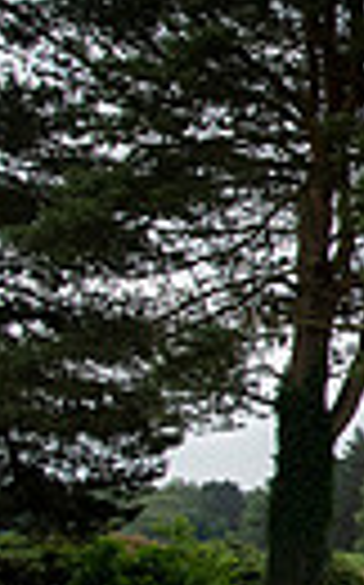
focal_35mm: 73
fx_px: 1161
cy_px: 421
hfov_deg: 11.4
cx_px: 1065
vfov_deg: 27.9
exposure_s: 1/400
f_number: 8
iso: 400
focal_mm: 16
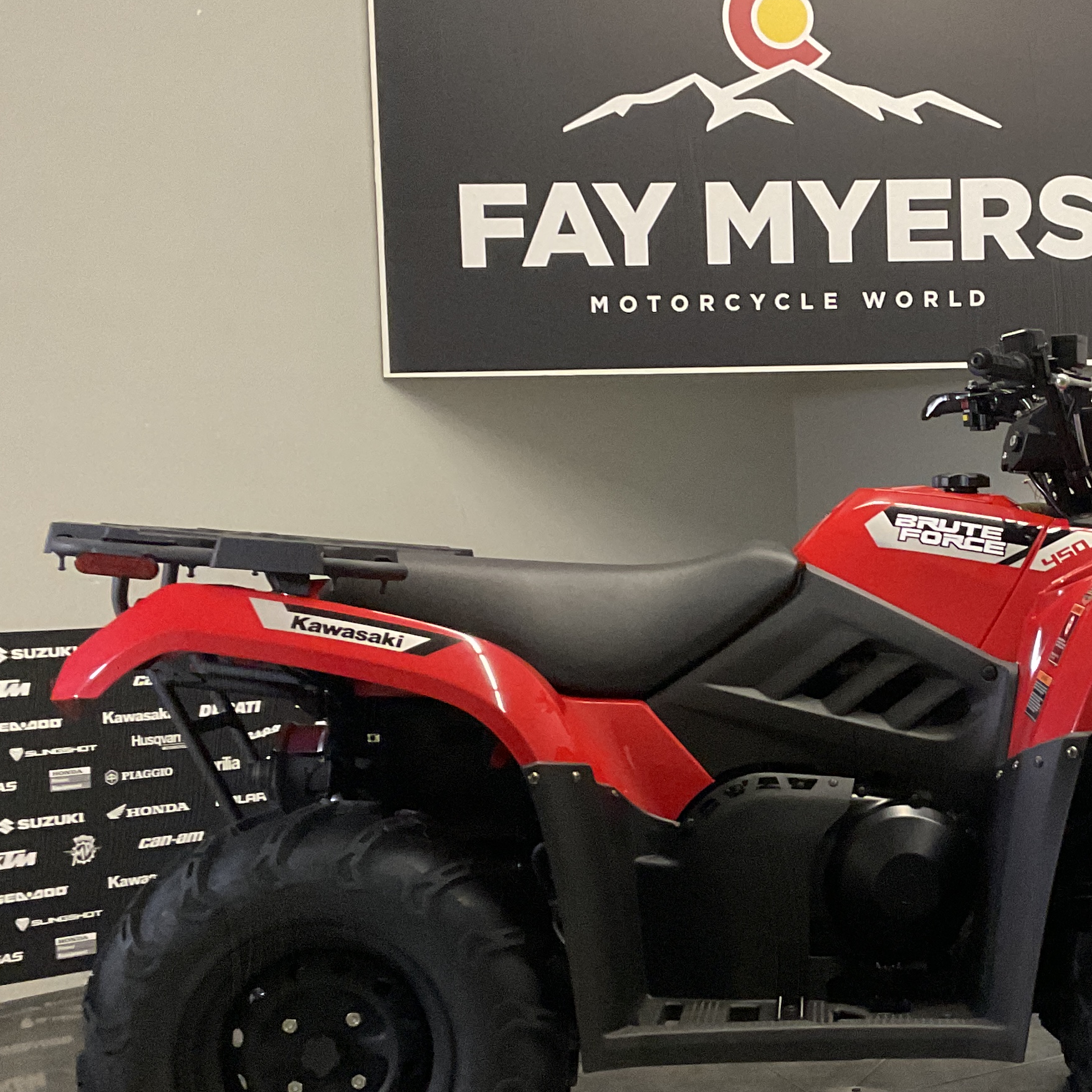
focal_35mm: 59
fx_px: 2106
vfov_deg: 29.0
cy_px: 626
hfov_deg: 28.4
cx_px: 882
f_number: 1.8
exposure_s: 1/60
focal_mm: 3
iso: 200
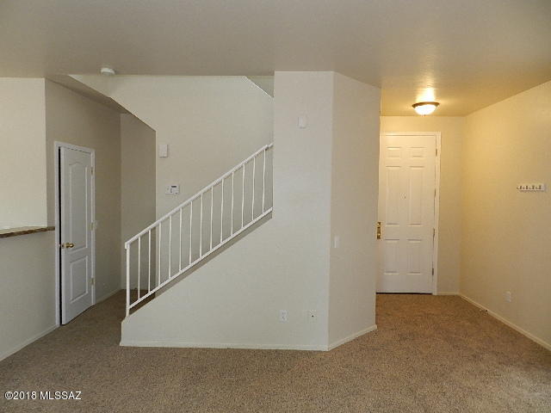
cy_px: 206
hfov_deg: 73.9
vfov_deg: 58.9
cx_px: 276
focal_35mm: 23
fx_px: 366
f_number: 3.4
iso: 280
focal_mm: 4
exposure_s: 1/30
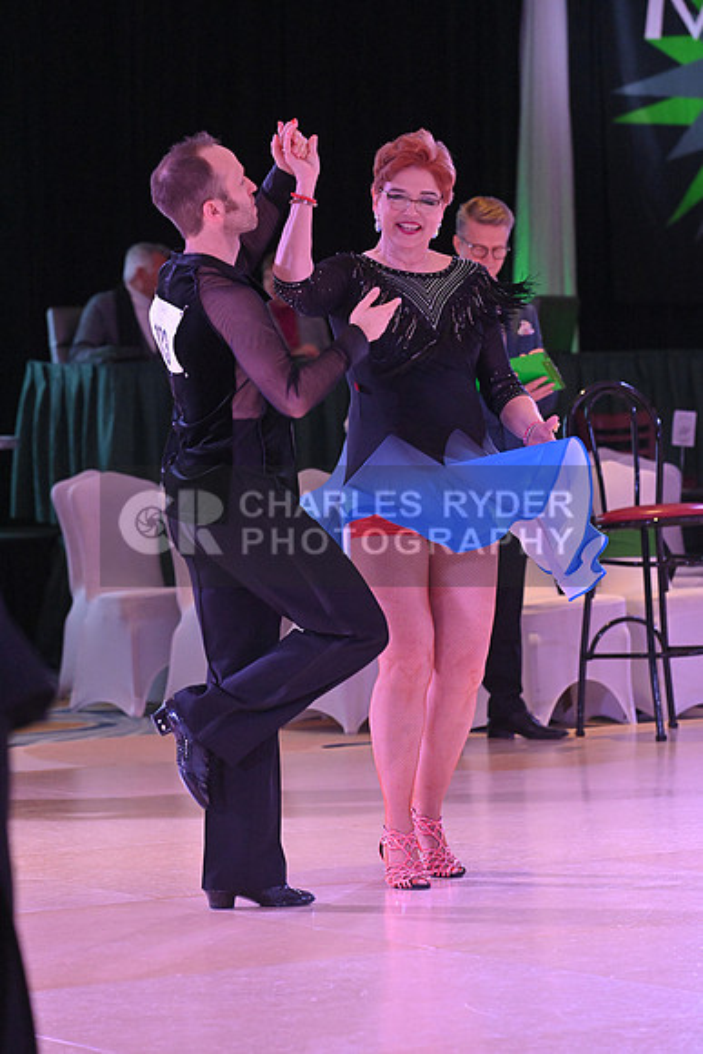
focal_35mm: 145
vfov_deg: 14.2
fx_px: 4244
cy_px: 527
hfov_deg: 9.5
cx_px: 352
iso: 5000
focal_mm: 145
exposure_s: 1/400
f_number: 6.3
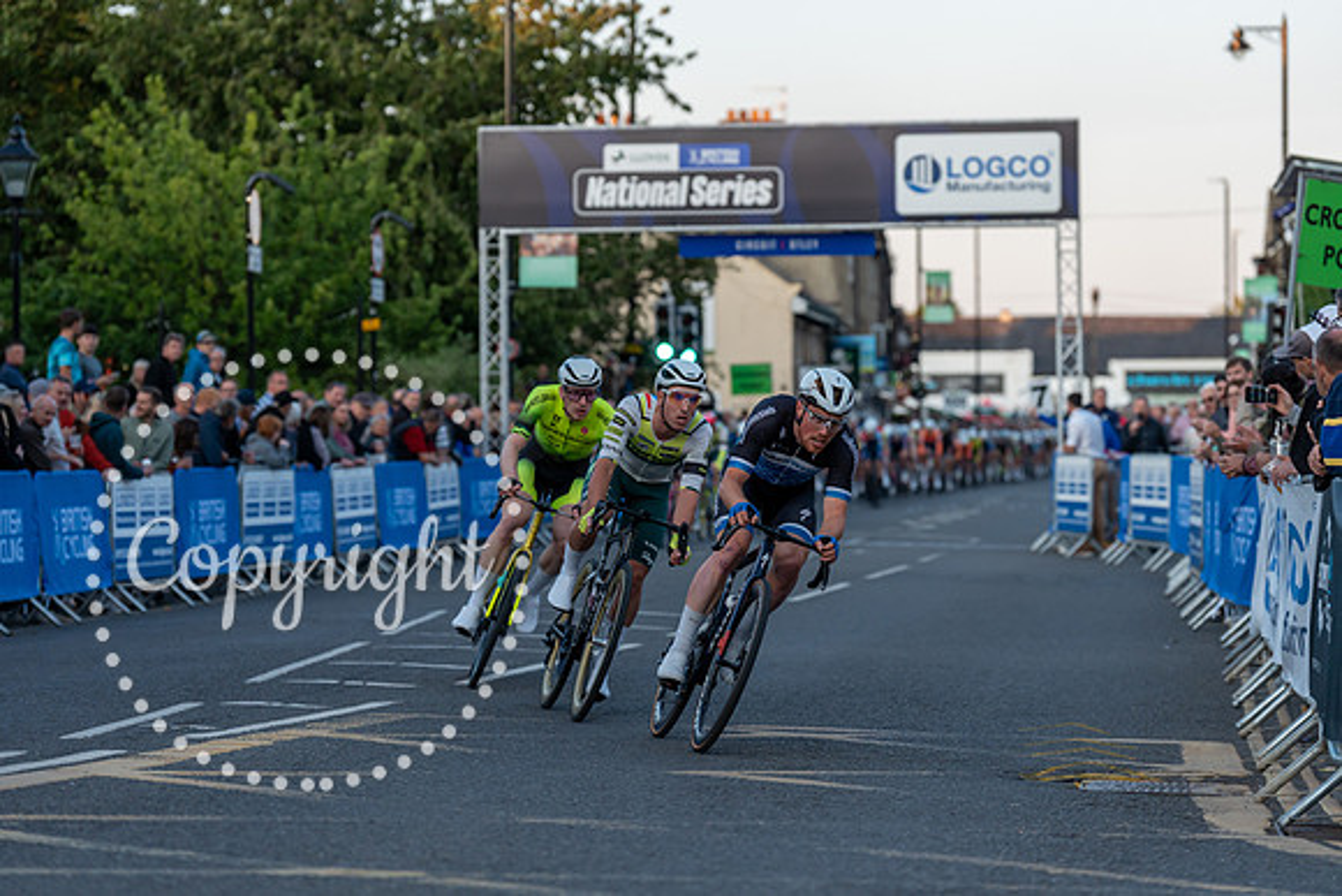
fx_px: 4436
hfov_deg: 17.2
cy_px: 457
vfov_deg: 11.5
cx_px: 687
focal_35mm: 119
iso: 1000
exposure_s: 1/800
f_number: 3.2
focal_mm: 116
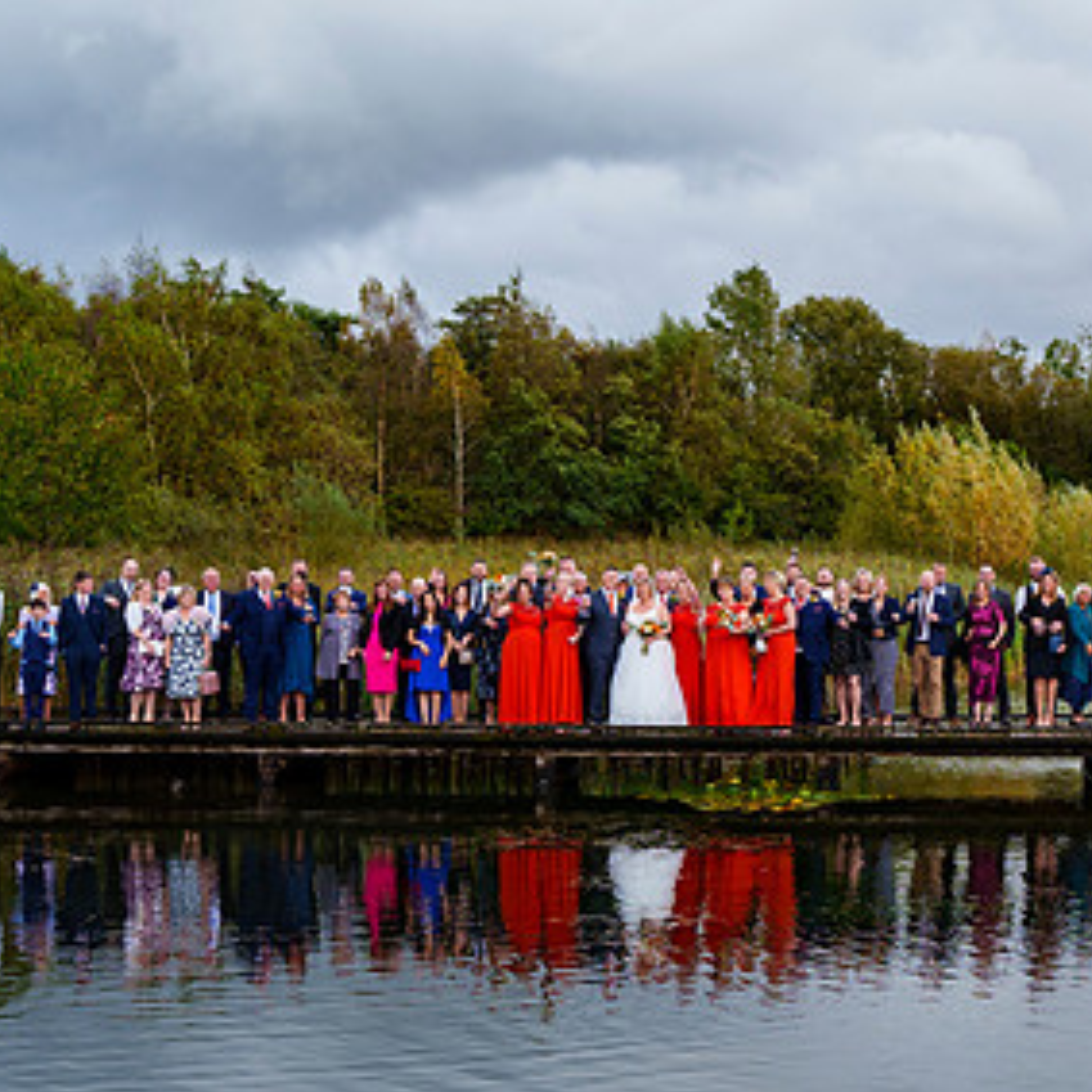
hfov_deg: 27.0
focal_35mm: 63
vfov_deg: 27.3
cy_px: 518
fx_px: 2248
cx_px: 811
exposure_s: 1/640
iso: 250
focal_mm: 34
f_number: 4.5
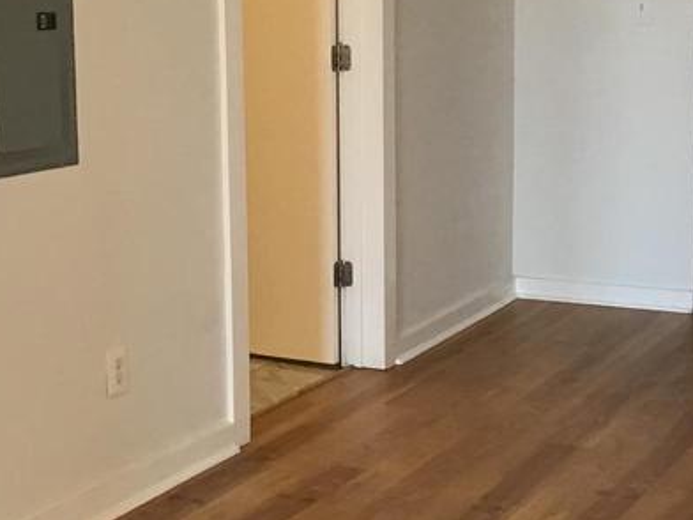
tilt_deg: -8.1
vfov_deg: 18.2
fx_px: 1622
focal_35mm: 81
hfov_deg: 24.1
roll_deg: +0.3
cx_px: 375
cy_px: 202
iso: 64
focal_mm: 3.3
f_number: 2.4
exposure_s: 1/33
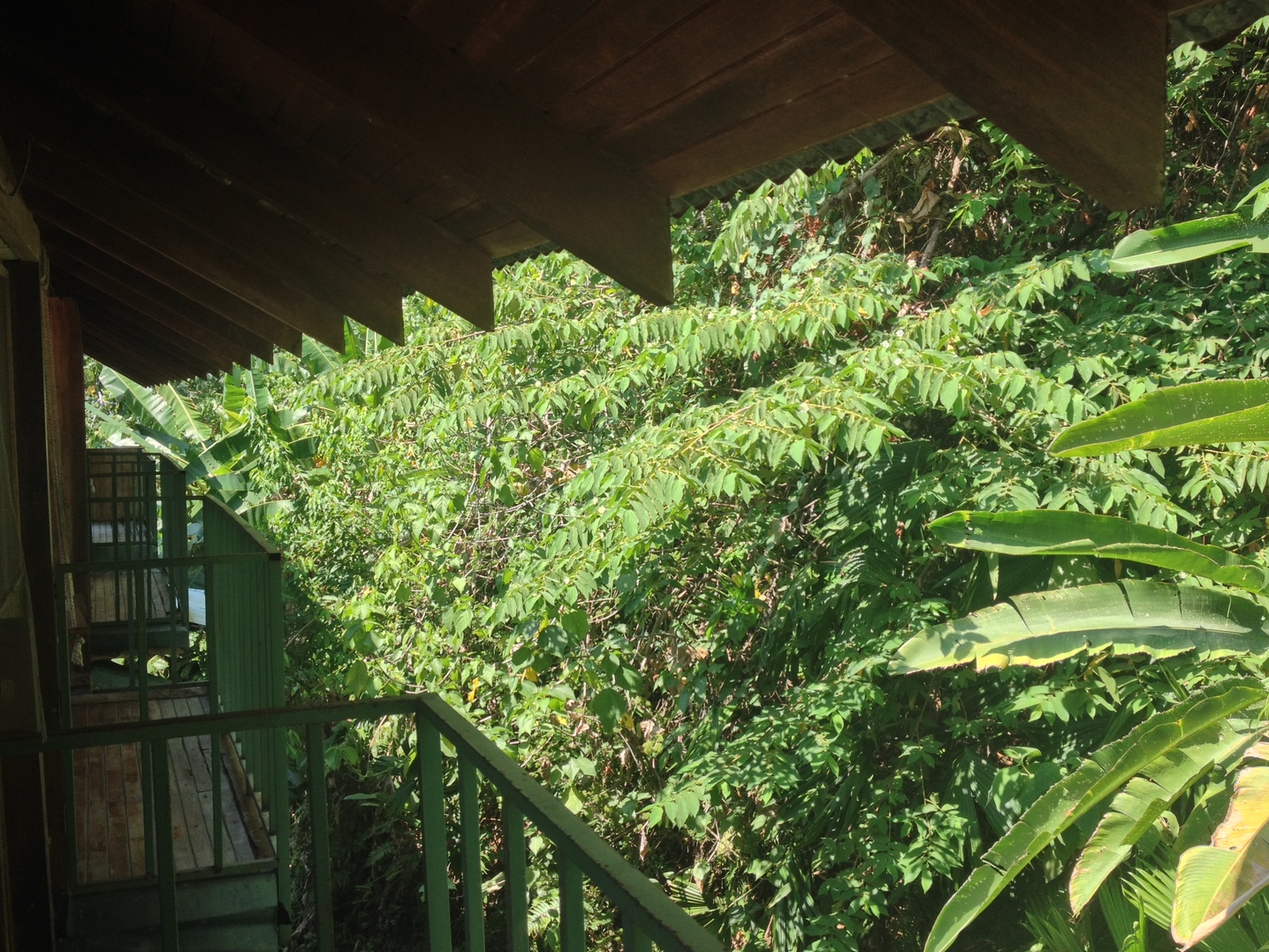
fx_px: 1430
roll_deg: +1.2
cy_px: 472
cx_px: 566
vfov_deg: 36.8
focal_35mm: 39
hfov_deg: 47.8
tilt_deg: -7.4
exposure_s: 1/343
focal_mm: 4.28
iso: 50
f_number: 2.4
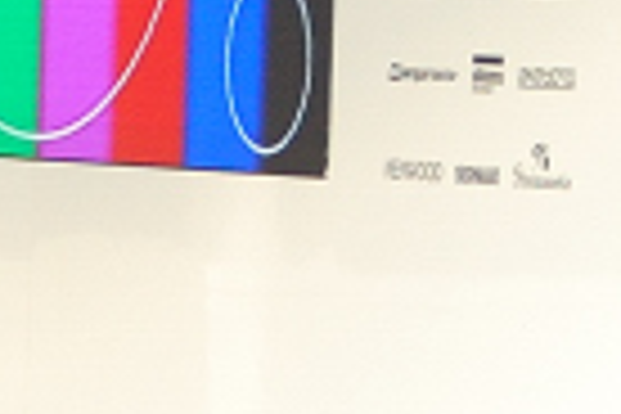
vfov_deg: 1.6
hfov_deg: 2.5
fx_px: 14415
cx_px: -400
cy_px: 1087
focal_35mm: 836
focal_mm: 75
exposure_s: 1/60
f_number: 4.5
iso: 800
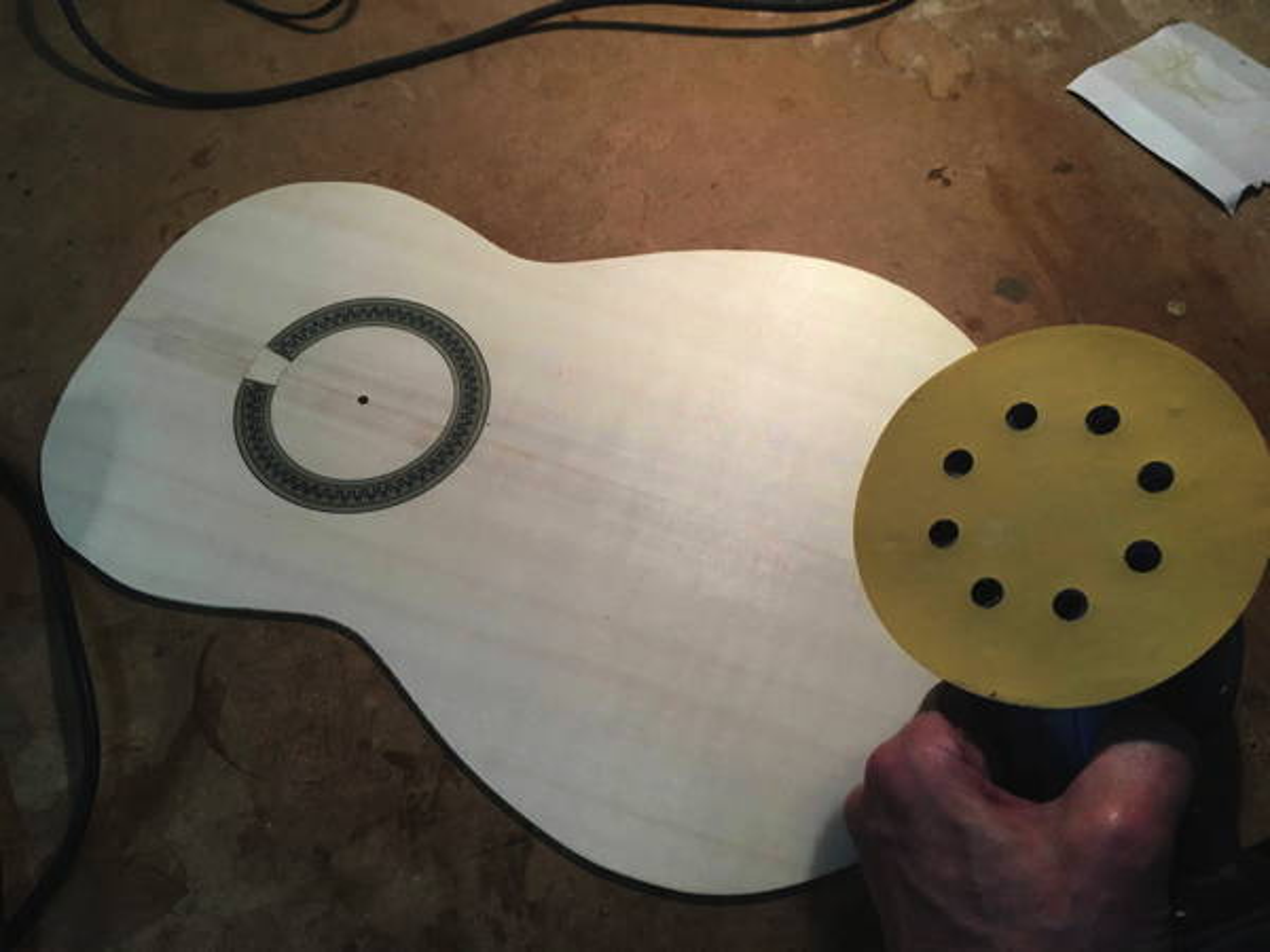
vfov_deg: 48.2
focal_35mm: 29
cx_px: 635
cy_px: 476
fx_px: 1064
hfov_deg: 61.7
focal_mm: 4.15
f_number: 2.2
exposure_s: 1/33
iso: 64
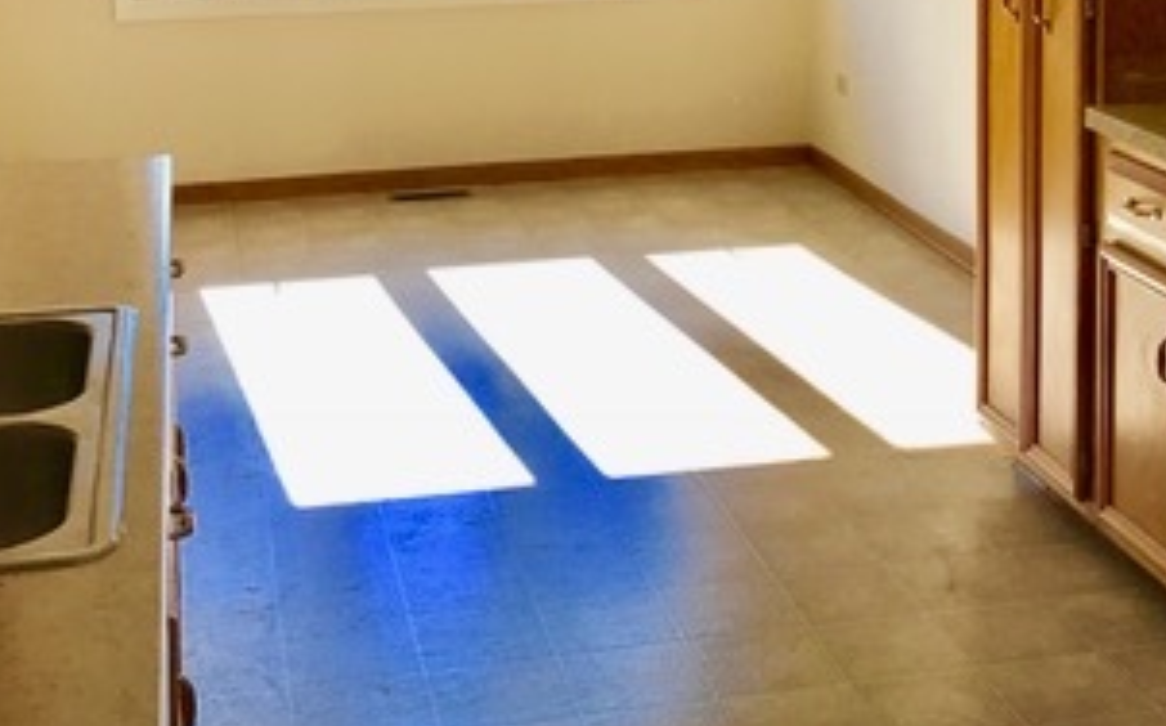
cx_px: 703
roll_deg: +1.8
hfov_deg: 32.4
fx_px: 2000
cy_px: -58
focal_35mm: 63
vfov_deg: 19.7
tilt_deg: -6.1
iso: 20
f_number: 1.8
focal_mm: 3.99
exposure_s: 1/184
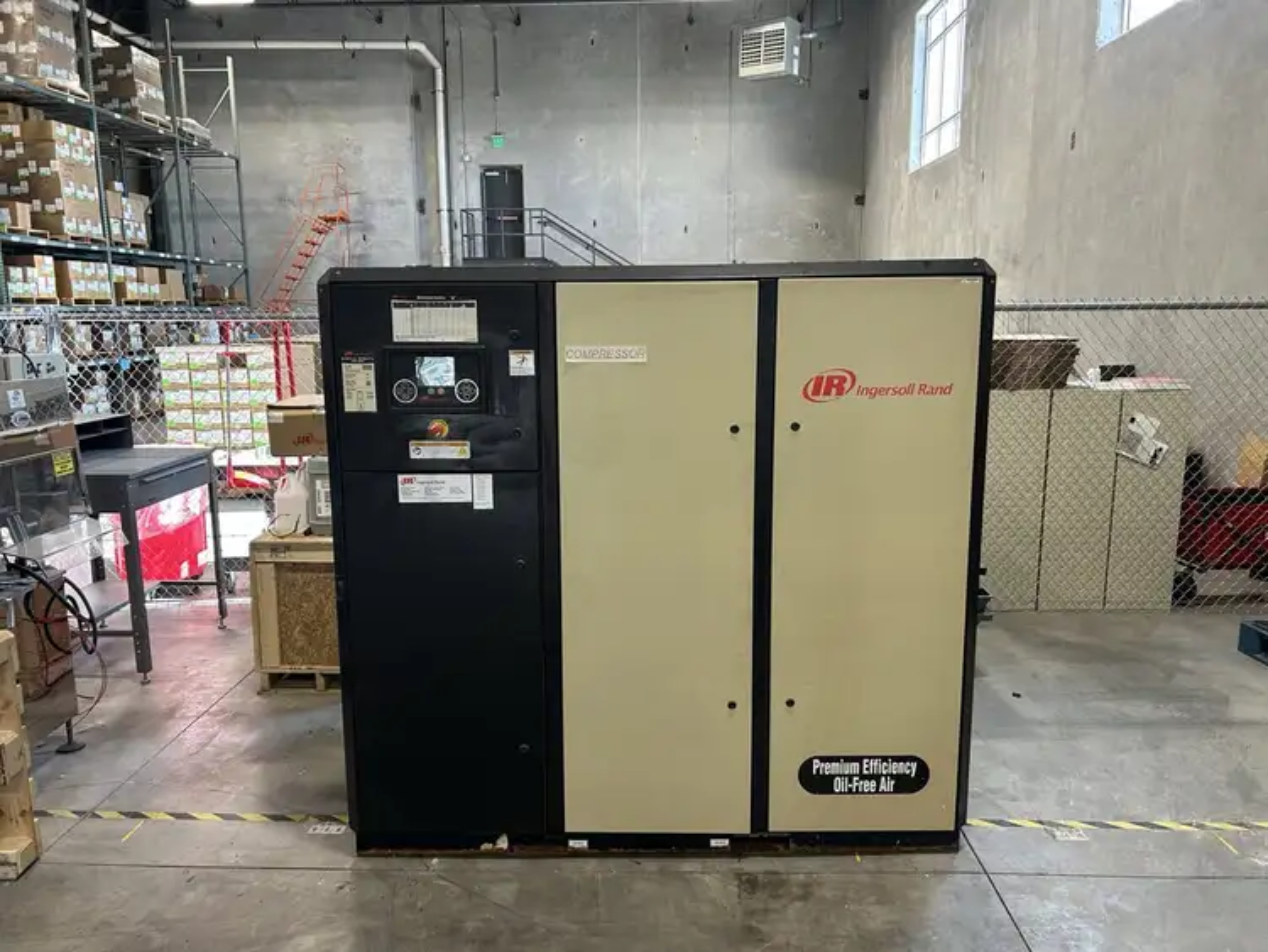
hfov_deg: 67.3
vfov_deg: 53.1
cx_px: 634
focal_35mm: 26
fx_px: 953
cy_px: 476
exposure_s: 1/60
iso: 100
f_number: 1.5
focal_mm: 5.7
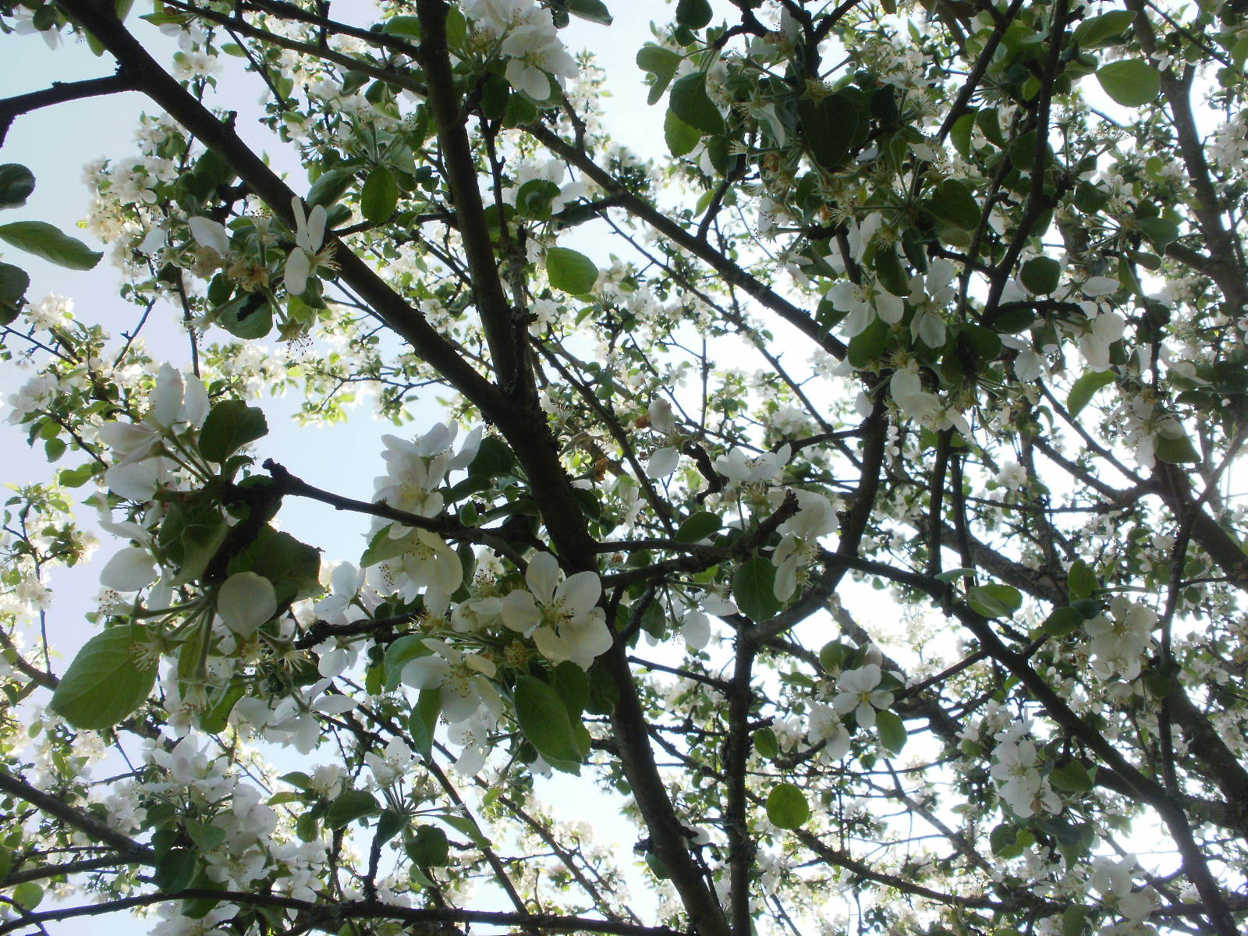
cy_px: 468
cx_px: 624
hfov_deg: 51.4
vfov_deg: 39.7
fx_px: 1298
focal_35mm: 36
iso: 100
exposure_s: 1/100
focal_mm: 6.3
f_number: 5.6
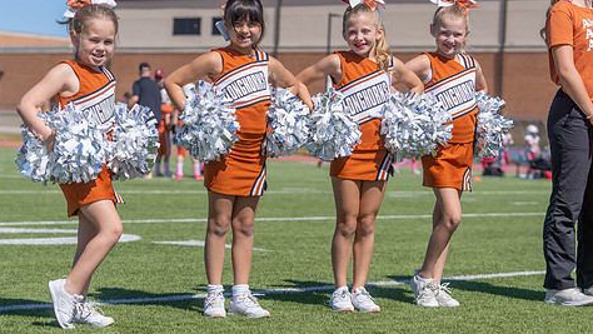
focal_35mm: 106
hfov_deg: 20.2
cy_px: 152
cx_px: 303
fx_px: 1667
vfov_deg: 11.4
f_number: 3.5
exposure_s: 1/2500
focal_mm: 74
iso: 125
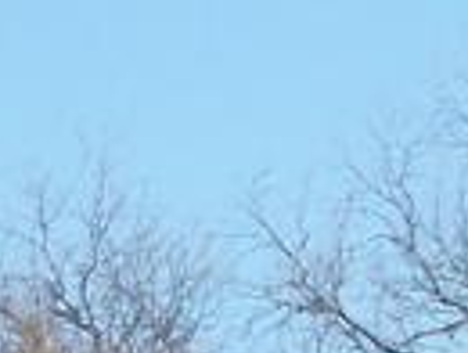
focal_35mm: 1102
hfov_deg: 1.8
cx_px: 713
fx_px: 14926
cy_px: 915
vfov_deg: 1.4
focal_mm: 25.3
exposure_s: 1/200
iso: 64
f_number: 5.7
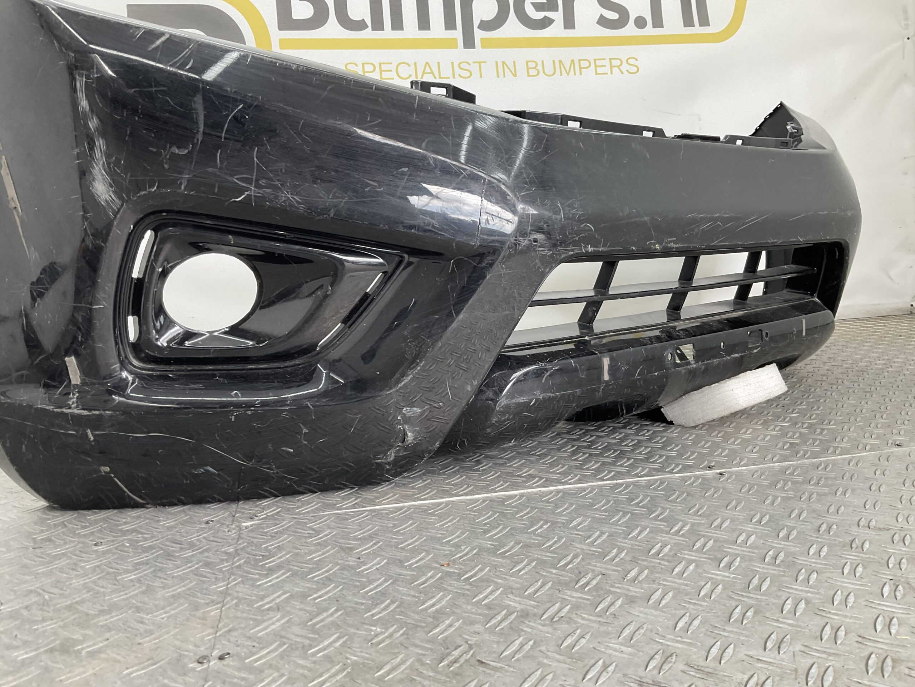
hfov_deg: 61.7
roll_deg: +2.8
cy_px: 344
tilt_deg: -6.7
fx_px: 767
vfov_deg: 48.2
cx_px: 458
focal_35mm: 29
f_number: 1.8
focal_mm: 3
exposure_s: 1/120
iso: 32
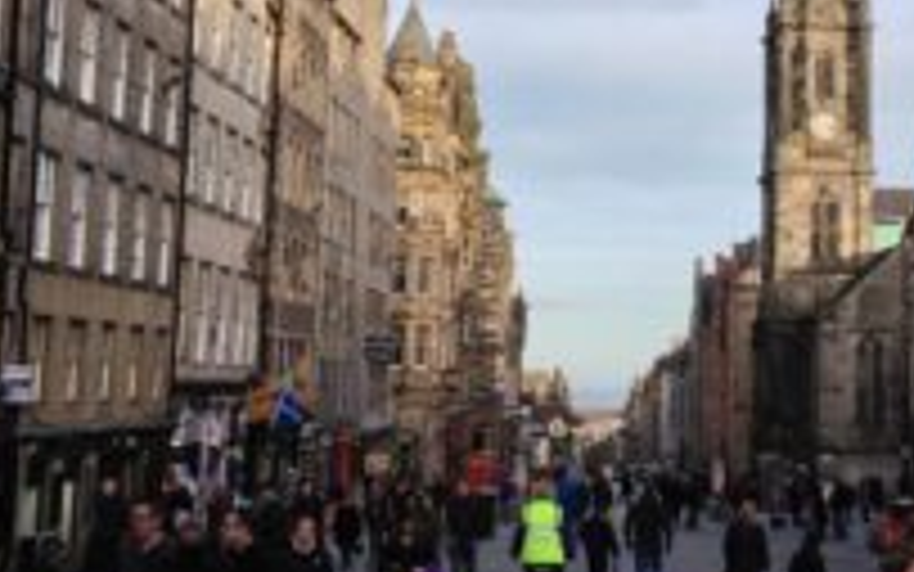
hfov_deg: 27.9
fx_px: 1819
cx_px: 648
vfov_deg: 17.8
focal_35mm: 73
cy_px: 162
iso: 50
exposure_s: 1/606
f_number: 2.4
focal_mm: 4.28
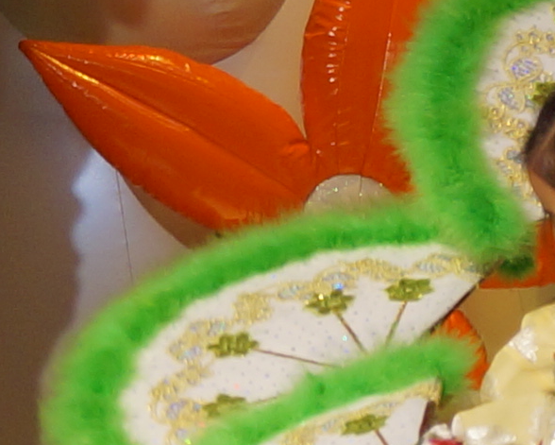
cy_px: 320
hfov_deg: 4.6
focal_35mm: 411
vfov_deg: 3.8
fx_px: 6753
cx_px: 1215
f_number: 5
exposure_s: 1/60
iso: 200
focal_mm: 35
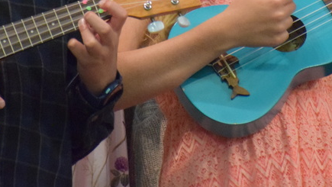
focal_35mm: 999
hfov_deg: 2.2
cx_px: 150
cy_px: -67
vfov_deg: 1.2
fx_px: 8797
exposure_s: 1/200
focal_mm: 270
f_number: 6
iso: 6400
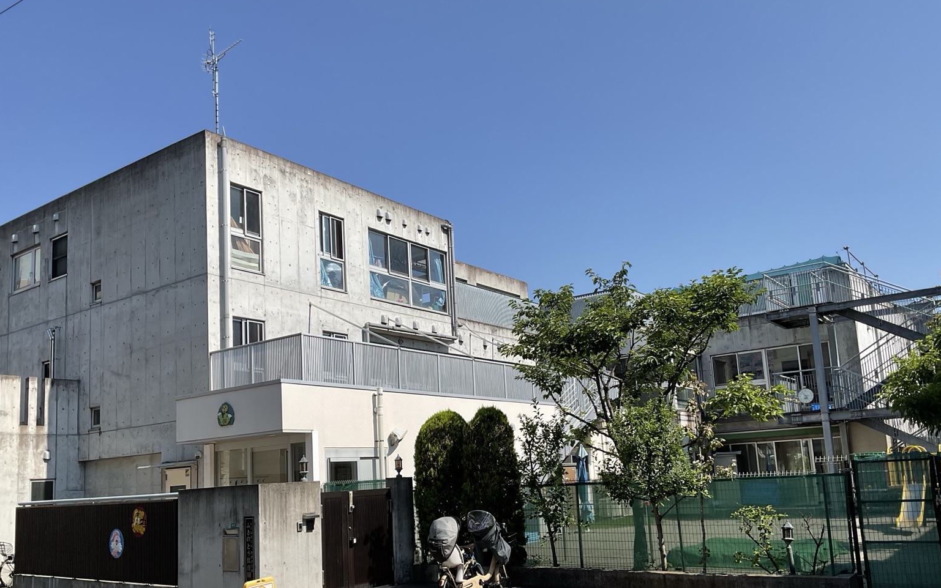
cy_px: 360
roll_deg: +2.9
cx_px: 457
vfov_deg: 39.2
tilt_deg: +7.8
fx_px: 821
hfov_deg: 59.6
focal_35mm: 32
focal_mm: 3
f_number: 1.8
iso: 16
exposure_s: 1/1912
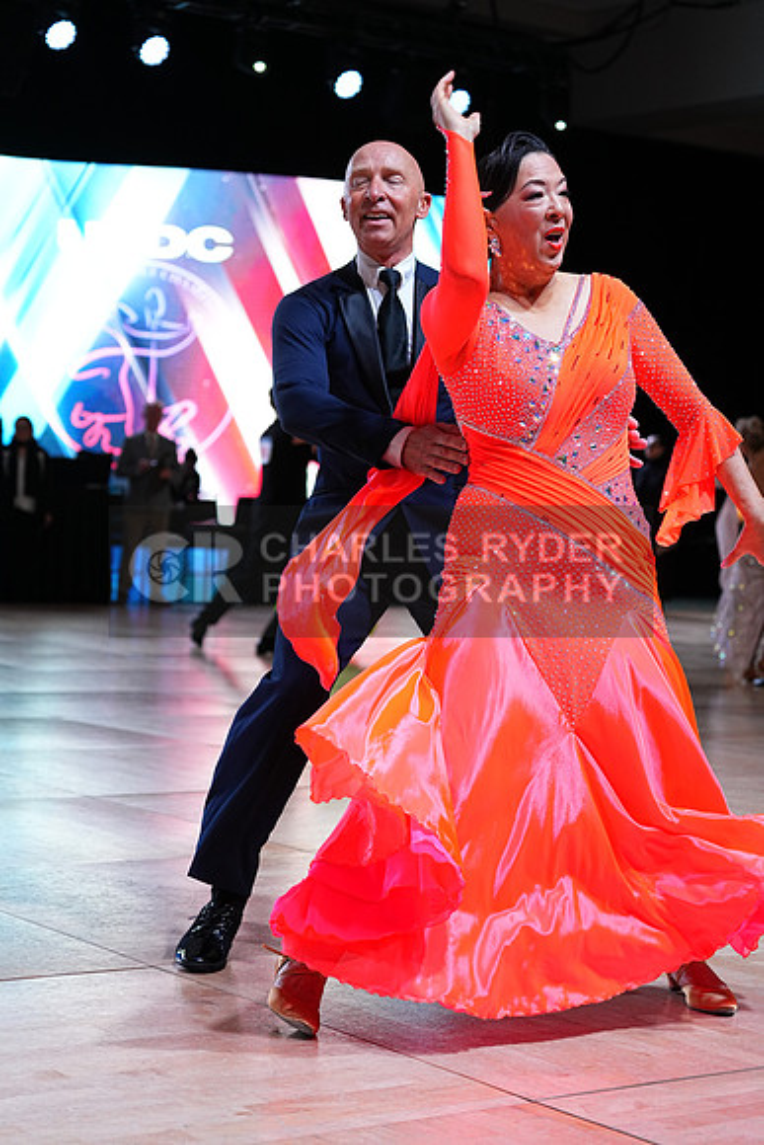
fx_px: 2227
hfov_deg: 19.5
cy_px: 572
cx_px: 382
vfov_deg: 28.8
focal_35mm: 70
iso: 800
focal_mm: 70
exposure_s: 1/400
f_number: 4
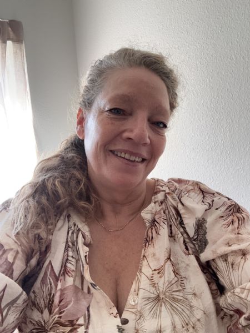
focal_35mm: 30
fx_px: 289
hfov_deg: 46.8
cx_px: 125
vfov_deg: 60.0
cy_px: 166
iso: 80
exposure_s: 1/73
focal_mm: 2.69
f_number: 1.9
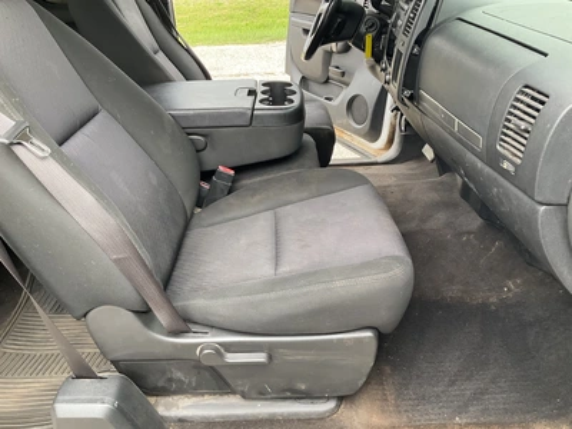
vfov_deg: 48.2
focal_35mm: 29
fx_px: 479
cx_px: 286
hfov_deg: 61.7
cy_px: 214
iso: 64
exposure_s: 1/122
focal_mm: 3
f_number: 1.8
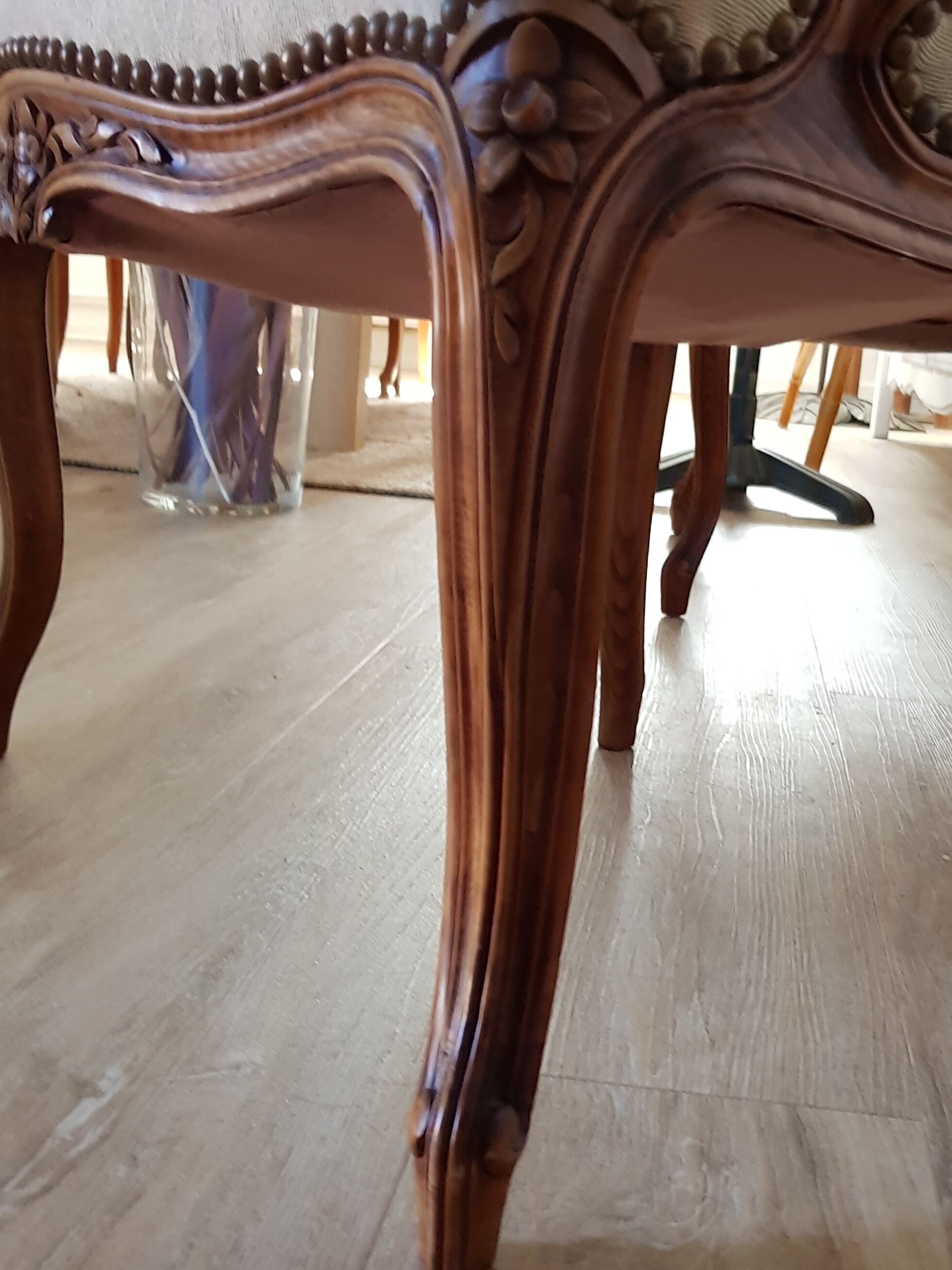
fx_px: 1467
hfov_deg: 35.7
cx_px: 617
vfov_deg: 46.6
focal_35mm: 40
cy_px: 736
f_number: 1.7
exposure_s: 1/33
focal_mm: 4.2
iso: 200
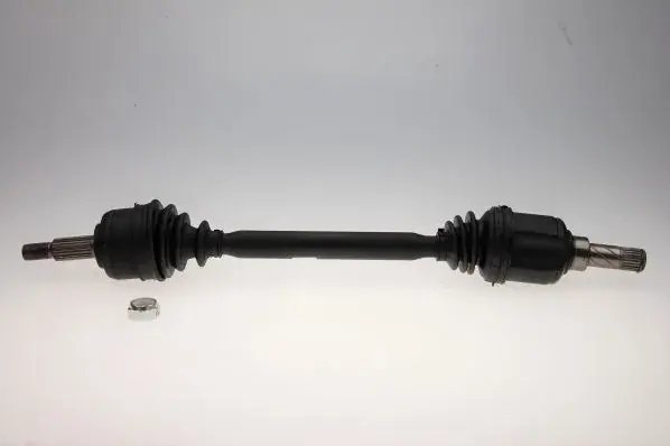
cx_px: 335
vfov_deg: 31.9
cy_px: 223
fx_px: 781
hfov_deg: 46.4
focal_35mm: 42
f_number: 8
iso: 200
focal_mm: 28
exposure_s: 1/250
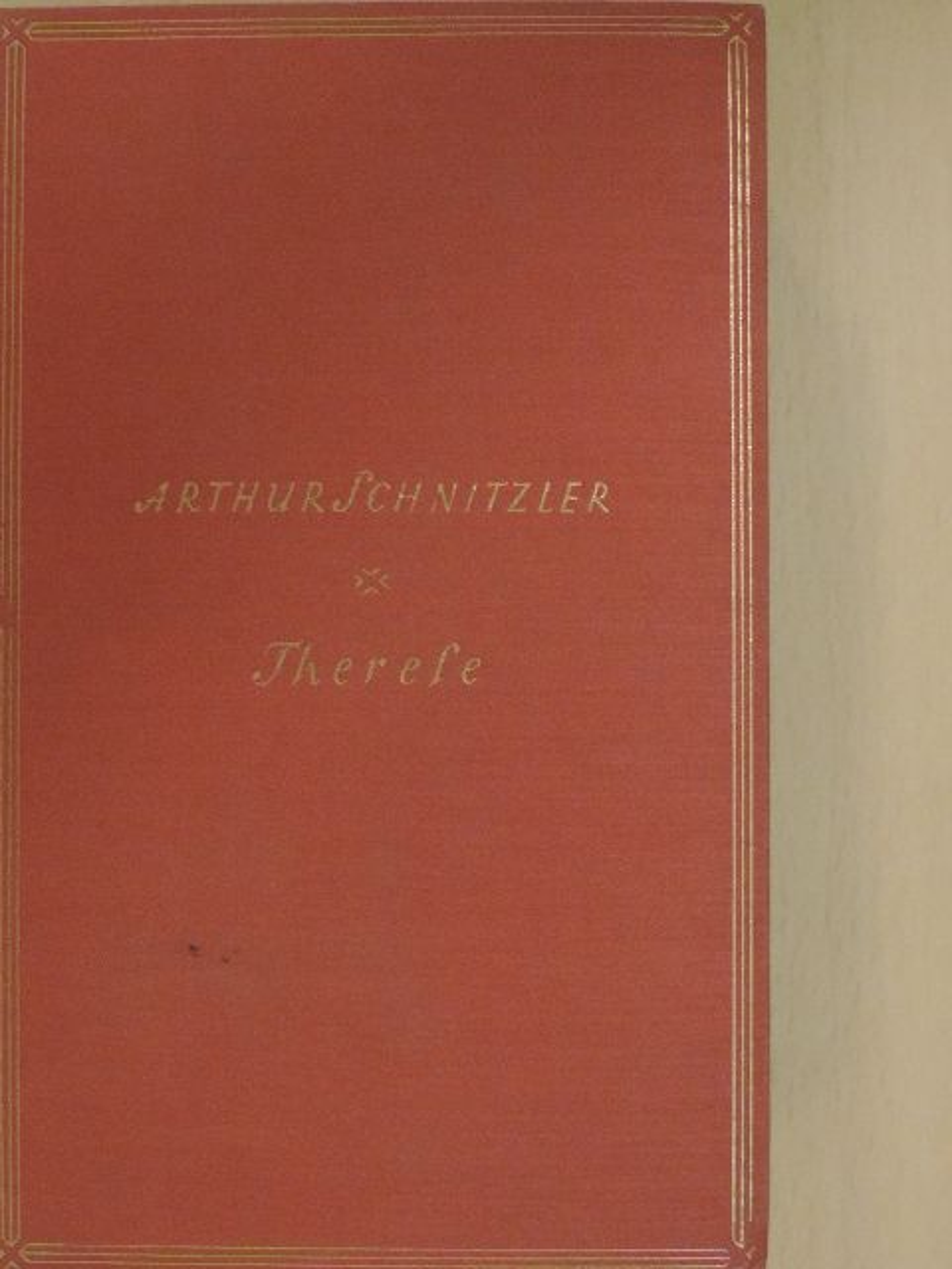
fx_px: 2750
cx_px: 476
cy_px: 634
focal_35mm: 75
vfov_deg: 26.0
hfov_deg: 19.6
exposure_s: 1/50
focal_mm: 13.3
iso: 1250
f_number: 3.9
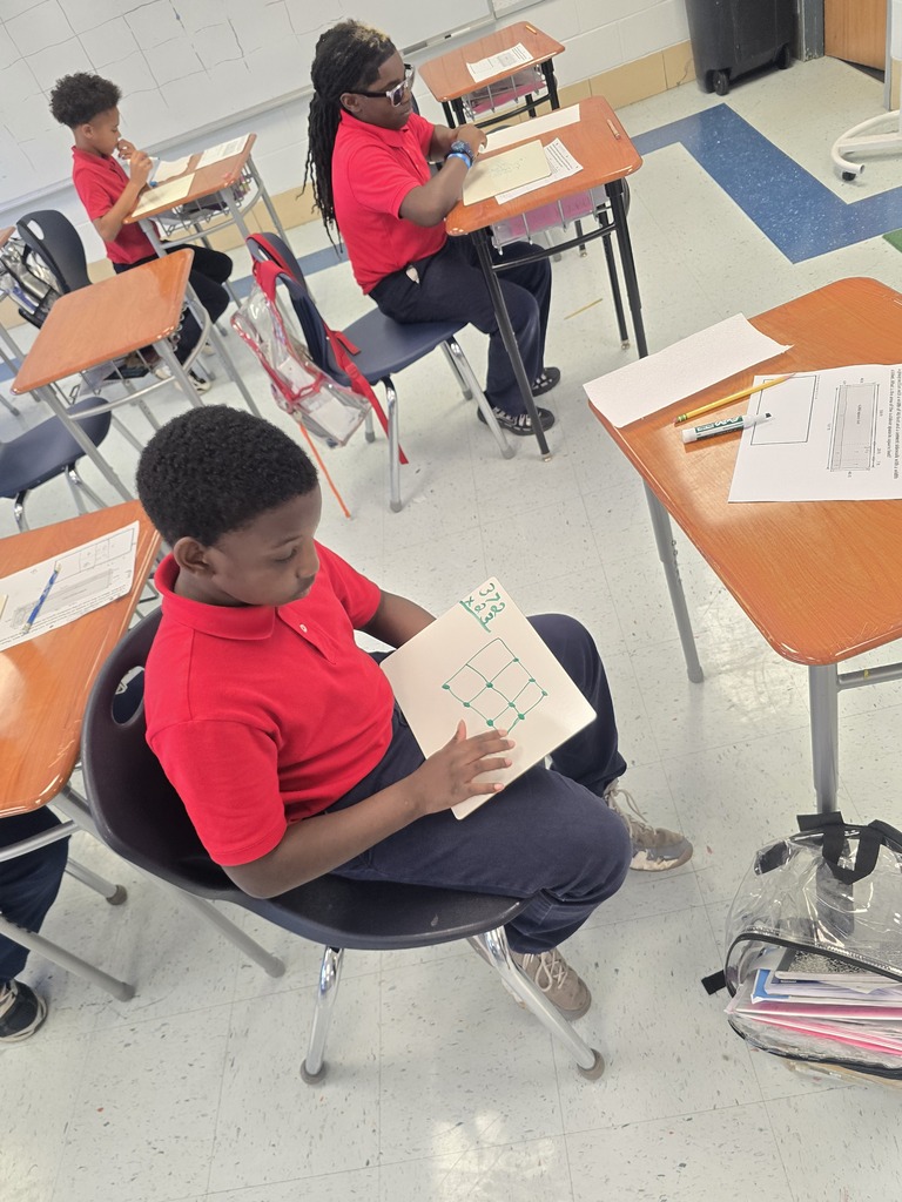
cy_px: 601
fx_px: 799
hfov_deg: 58.9
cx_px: 451
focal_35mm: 23
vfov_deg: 73.9
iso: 200
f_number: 1.7
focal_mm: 6.3
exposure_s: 1/120
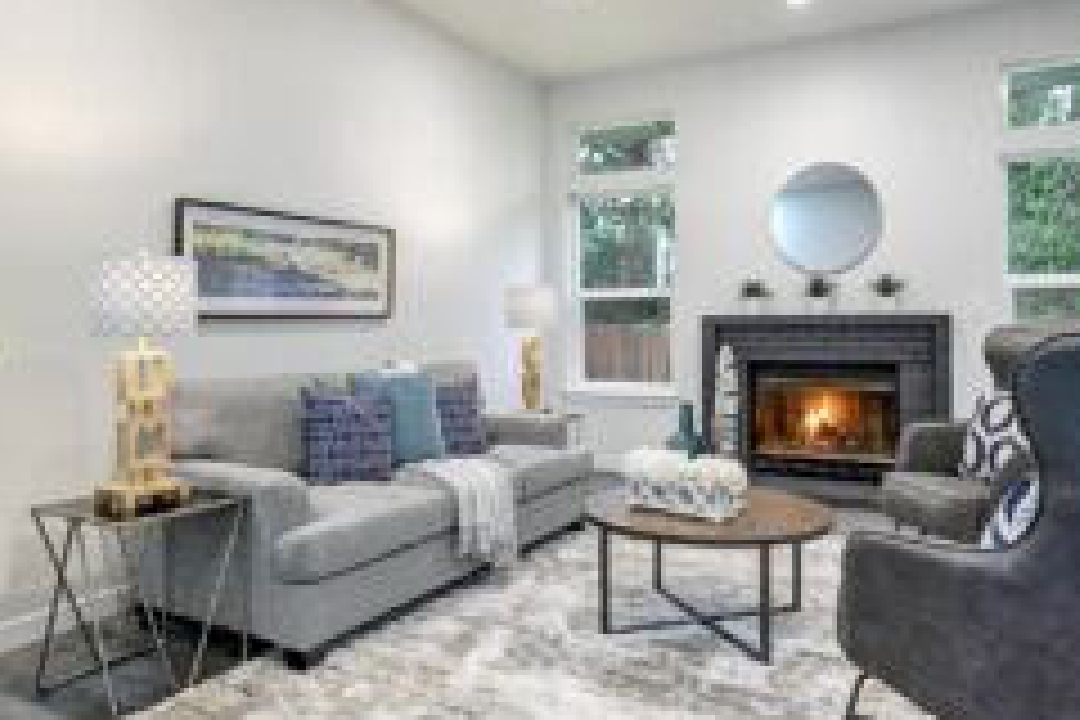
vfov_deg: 51.3
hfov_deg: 71.5
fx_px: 750
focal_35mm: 25
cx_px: 536
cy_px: 362
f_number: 11
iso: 4000
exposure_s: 1/5
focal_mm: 10
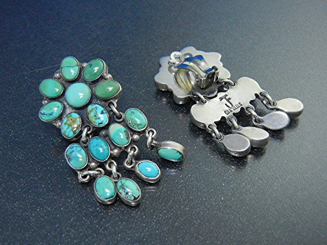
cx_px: 164
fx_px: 425
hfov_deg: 42.1
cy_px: 122
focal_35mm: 45
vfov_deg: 32.2
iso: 800
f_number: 7.6
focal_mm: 8.1
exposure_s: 1/30
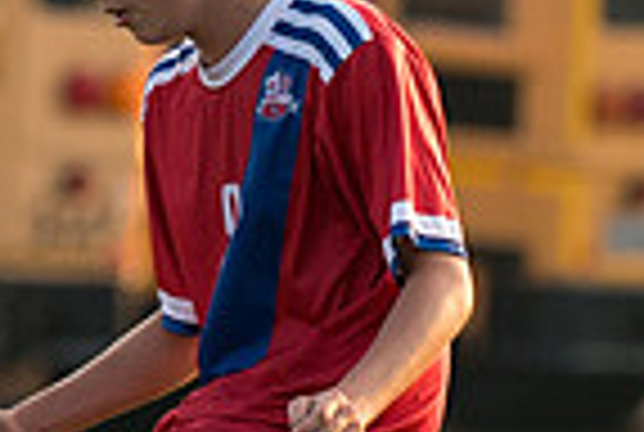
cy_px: 331
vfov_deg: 1.1
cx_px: 212
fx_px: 23286
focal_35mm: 1299
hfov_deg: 1.6
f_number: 2.8
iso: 320
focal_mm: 150
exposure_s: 1/1250
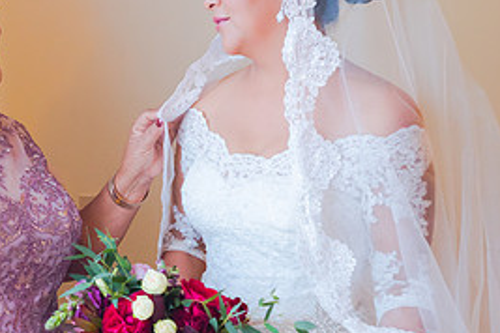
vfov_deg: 17.9
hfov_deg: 25.9
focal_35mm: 76
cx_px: 58
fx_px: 1055
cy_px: 224
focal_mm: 35
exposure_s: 1/125
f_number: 3.5
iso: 1600
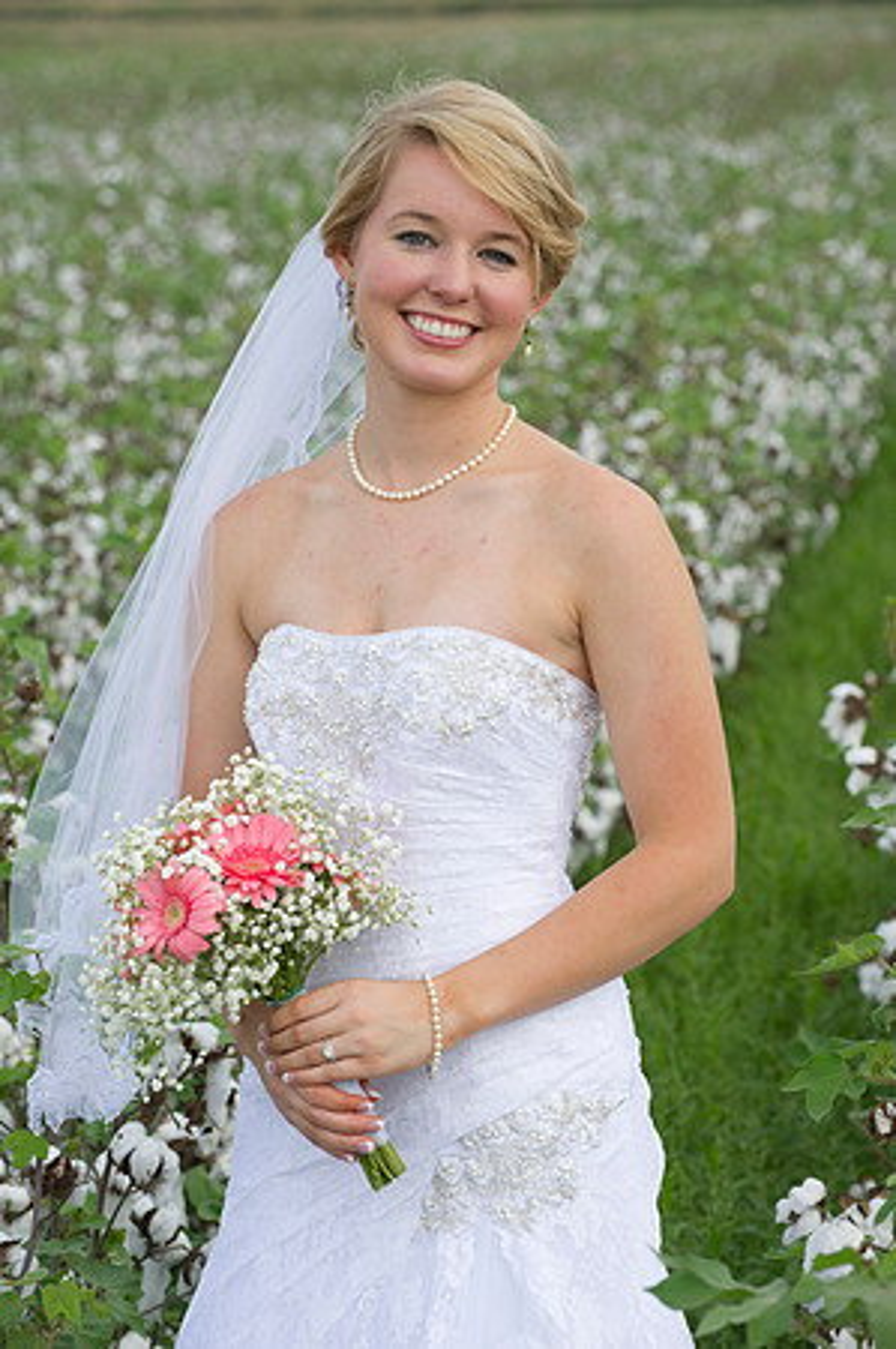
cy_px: 674
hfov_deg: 9.8
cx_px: 448
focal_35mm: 140
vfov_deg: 14.7
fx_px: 5238
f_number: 7.1
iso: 200
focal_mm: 140
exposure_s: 1/125
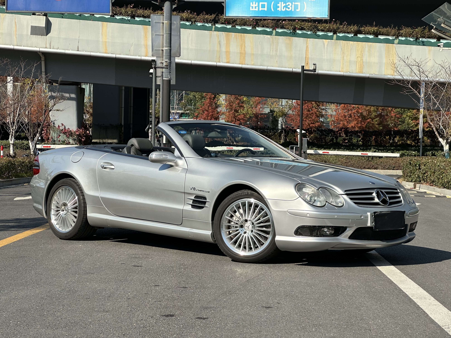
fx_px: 1003
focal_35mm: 77
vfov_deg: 19.1
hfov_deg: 25.3
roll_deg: -1.7
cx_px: 226
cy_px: 169
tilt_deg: -1.3
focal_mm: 9
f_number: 2.8
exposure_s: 1/218
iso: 32
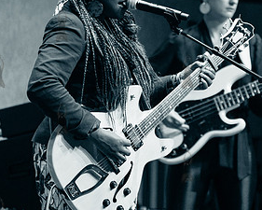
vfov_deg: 4.2
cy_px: 62
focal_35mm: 368
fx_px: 2855
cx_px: 125
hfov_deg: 5.3
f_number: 2.8
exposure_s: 1/400
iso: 3200
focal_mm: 155
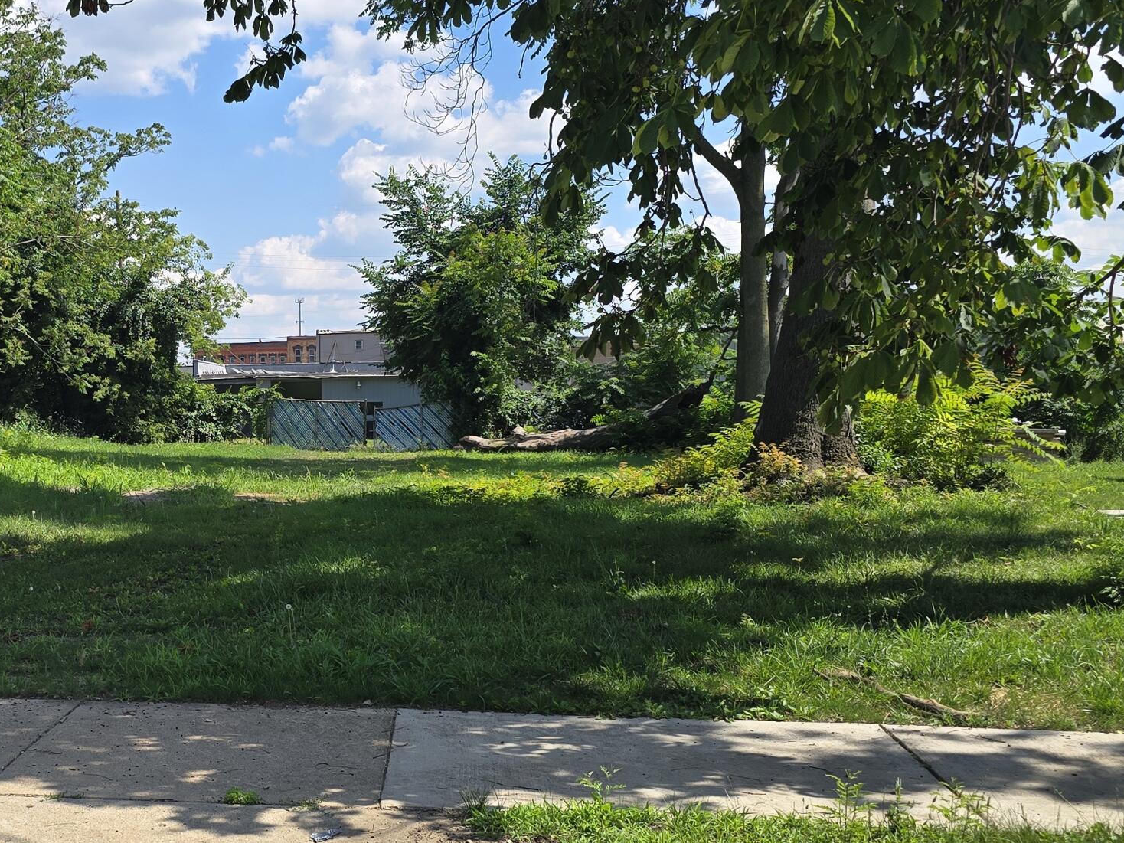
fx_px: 1526
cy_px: 517
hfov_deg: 38.8
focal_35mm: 47
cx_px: 211
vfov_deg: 30.8
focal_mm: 6.3
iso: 12
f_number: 1.7
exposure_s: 1/657
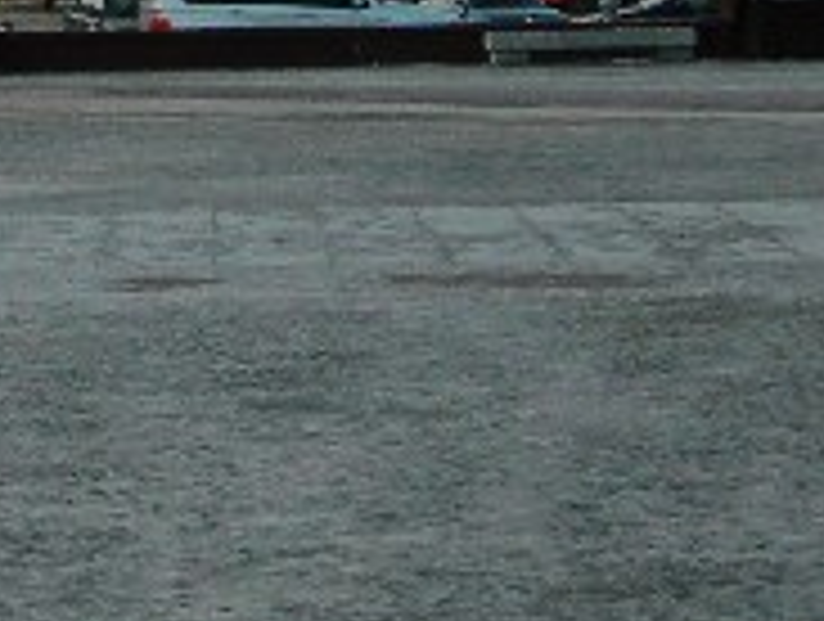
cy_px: -472
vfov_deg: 6.4
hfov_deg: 8.6
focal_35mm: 229
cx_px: 0
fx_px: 5462
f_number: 4.9
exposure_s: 1/179
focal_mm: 8.5
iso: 50
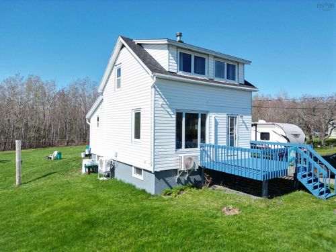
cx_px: 168
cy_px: 126
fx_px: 233
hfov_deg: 71.6
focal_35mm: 24
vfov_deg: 56.8
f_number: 1.7
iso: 200
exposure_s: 1/5000
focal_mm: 6.72
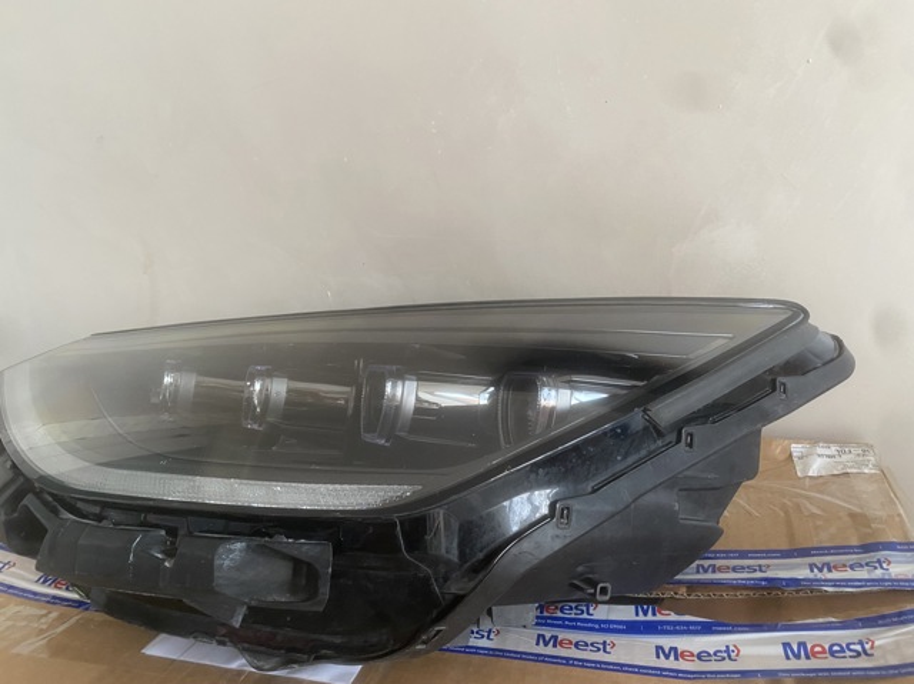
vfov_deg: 53.0
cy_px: 342
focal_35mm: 26
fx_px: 686
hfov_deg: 67.3
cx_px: 457
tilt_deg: -22.2
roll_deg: +2.1
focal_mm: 4.25
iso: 160
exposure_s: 1/60
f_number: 1.8
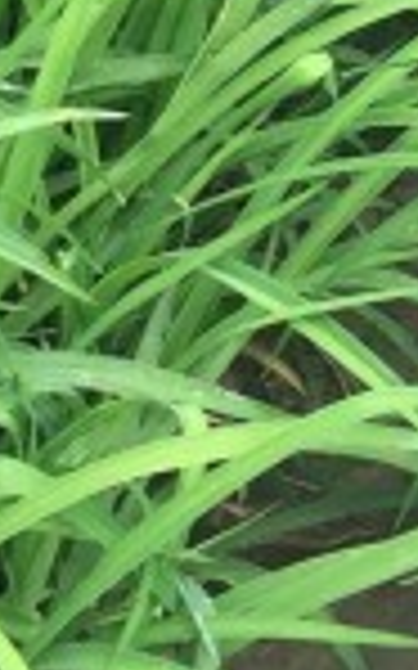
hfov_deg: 5.7
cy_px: -908
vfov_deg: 8.7
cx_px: 1025
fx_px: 4014
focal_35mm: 220
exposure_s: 1/482
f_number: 2.2
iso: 32
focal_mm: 4.15
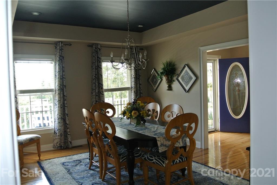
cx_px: 138
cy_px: 92
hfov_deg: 63.6
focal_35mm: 29
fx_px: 223
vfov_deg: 45.0
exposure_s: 1/60
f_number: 3.5
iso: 320
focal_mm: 11
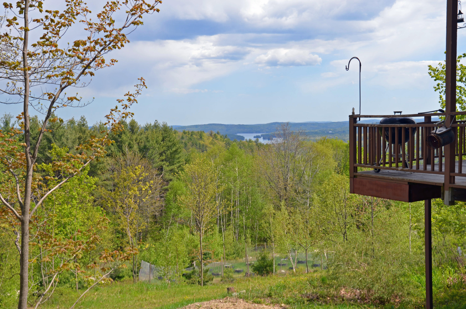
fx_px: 620
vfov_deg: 28.0
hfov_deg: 41.2
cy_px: 154
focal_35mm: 48
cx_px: 233
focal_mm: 32
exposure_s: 1/250
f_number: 8
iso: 100
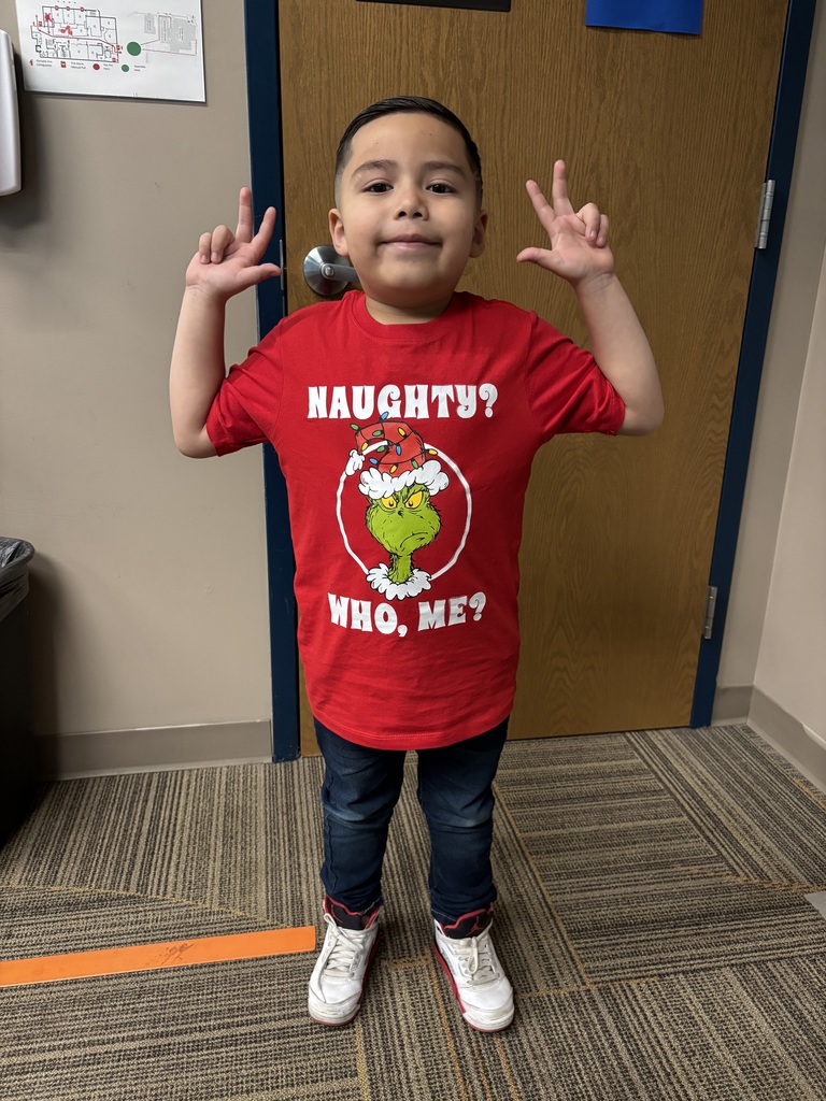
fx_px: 827
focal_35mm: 26
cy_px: 550
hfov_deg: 53.1
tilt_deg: -18.3
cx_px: 413
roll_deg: -1.8
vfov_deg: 67.3
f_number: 1.6
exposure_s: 1/60
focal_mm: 5.96
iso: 320
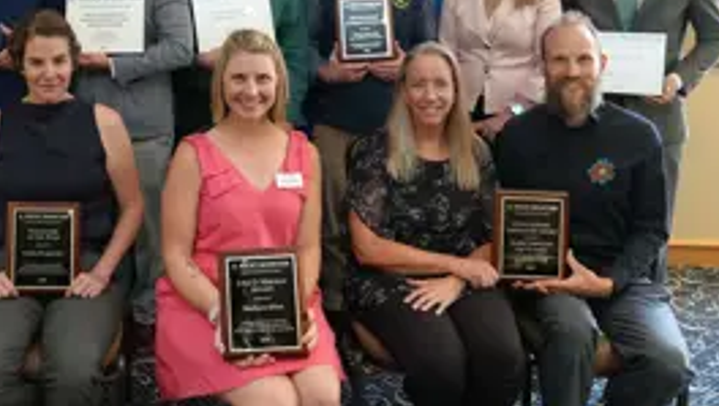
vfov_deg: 30.4
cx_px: 210
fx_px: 725
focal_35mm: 38
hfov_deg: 51.2
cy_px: 72
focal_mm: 24
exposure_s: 1/160
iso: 6400
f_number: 4
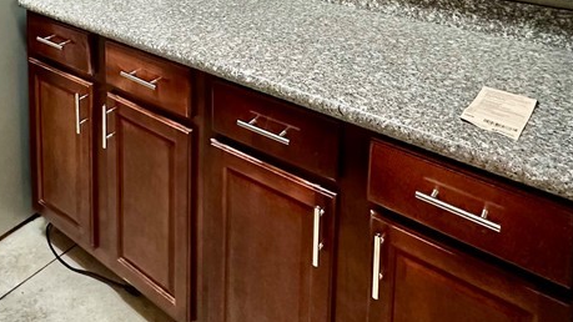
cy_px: -102
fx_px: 516
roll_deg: -0.3
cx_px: 166
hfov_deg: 56.1
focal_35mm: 34
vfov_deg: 28.2
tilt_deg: -4.8
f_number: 2.2
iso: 320
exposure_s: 1/60
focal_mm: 2.22
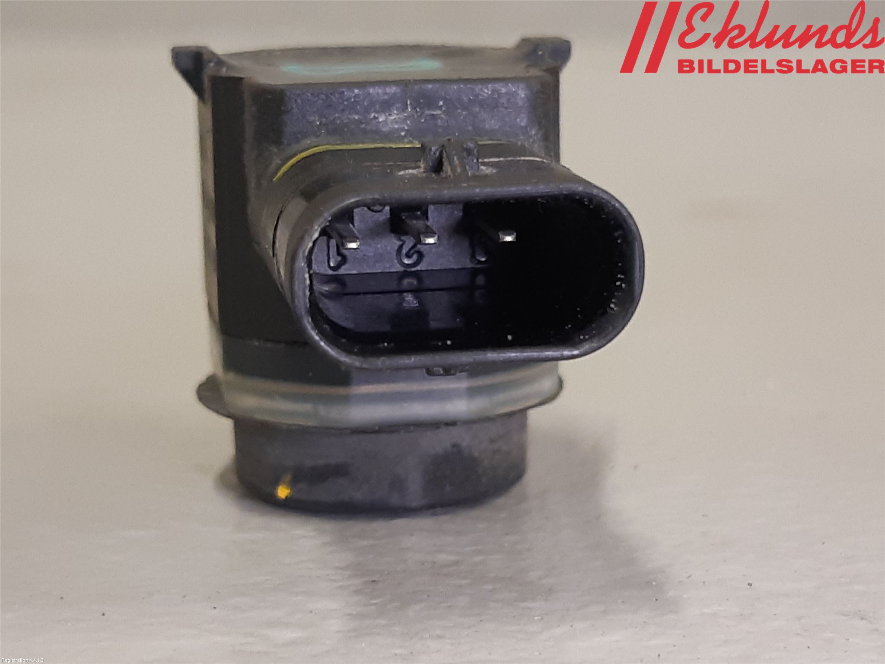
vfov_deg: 53.1
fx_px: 665
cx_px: 442
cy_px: 332
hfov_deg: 67.3
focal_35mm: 26
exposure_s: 1/50
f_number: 1.7
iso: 160
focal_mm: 3.93
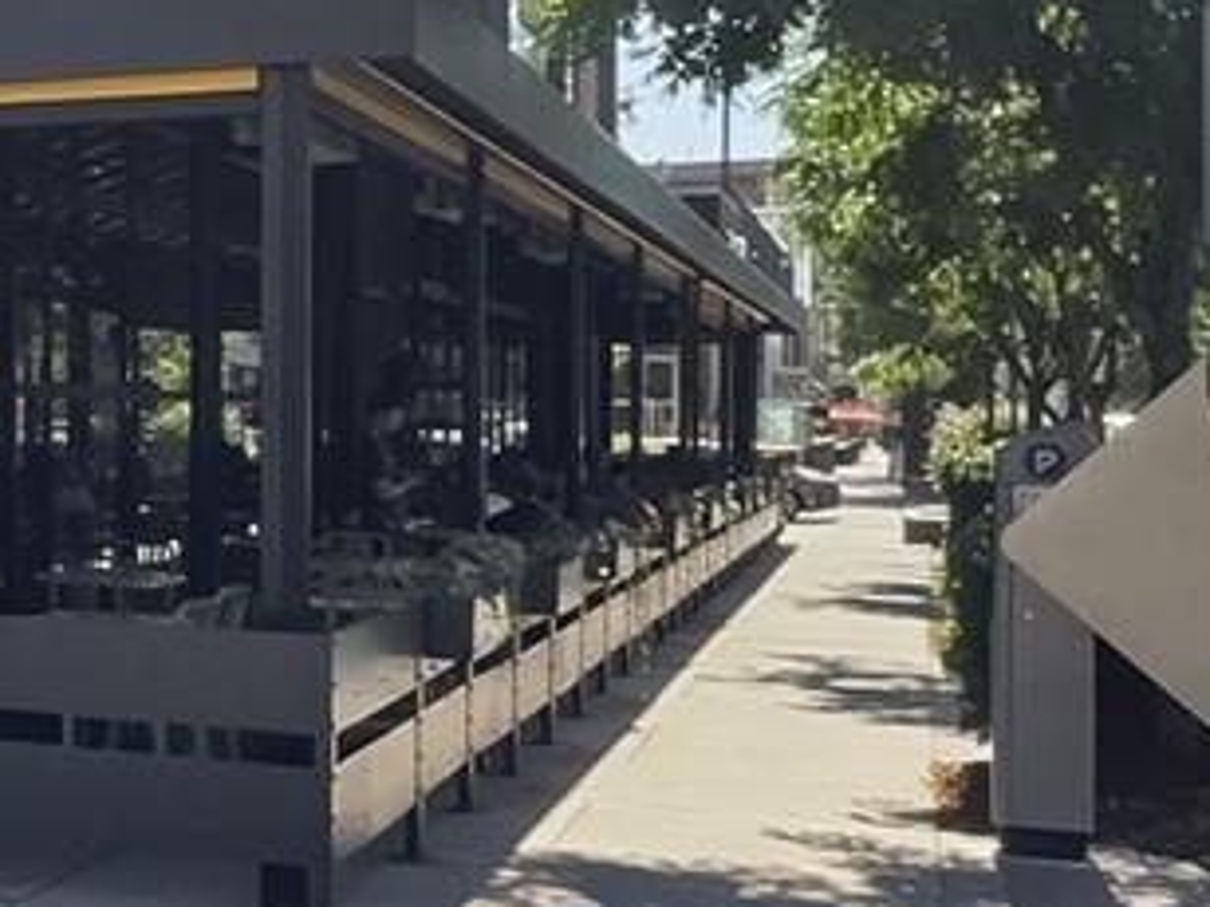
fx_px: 2551
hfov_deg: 21.3
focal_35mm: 73
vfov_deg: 20.1
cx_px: -725
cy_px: 367
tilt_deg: +1.9
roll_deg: +0.2
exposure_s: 1/631
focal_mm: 2.2
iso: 25
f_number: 2.2
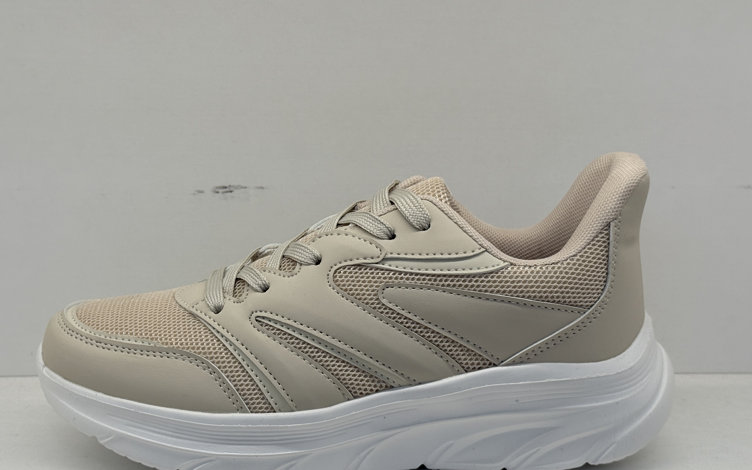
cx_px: 354
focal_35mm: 62
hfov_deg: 33.0
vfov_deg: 20.9
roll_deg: -0.2
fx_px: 1271
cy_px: 289
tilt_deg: -12.0
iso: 64
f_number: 1.78
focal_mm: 6.76
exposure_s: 1/368
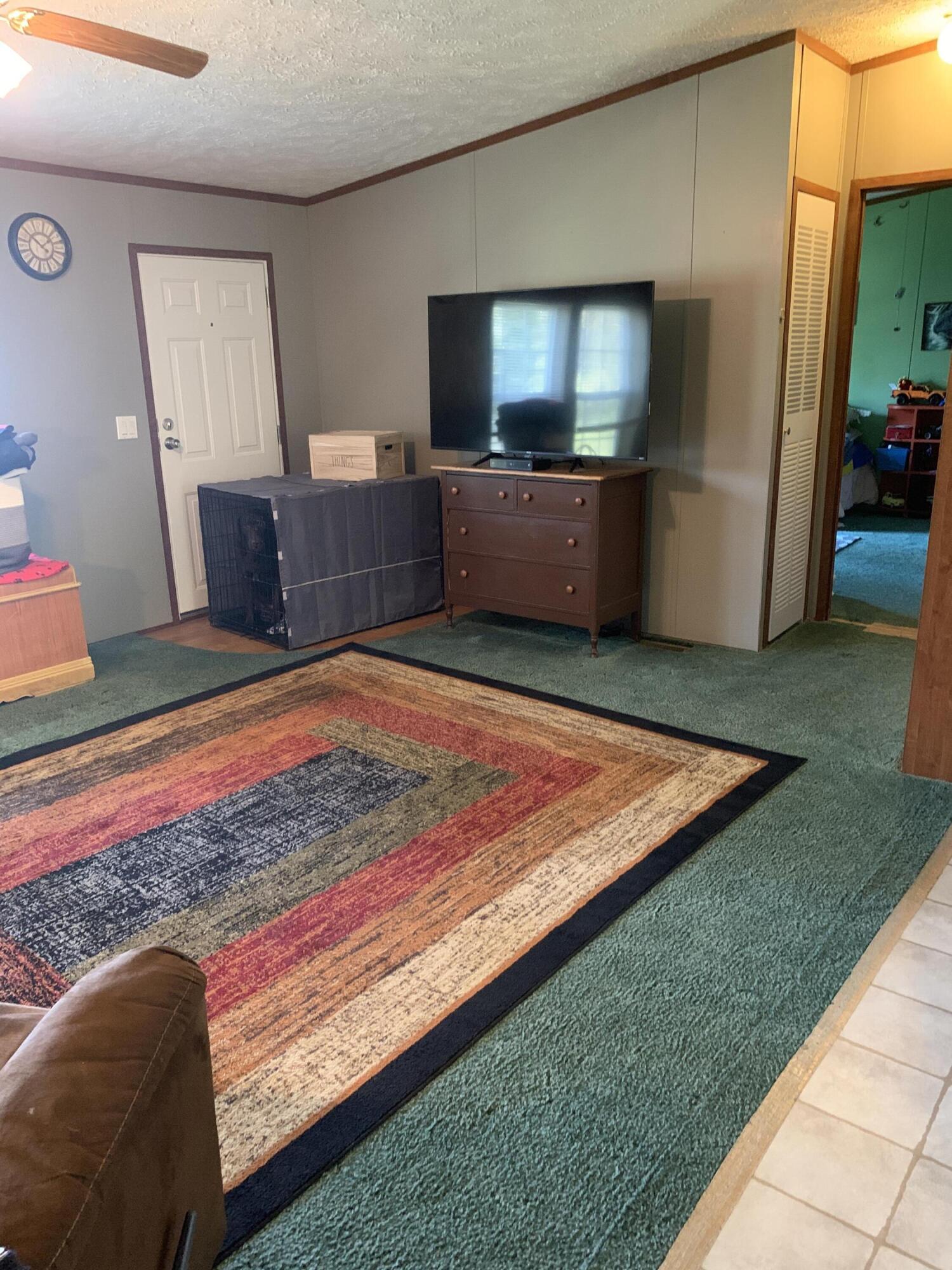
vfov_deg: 67.3
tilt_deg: -16.0
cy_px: 635
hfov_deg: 53.1
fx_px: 953
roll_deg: +2.0
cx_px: 476
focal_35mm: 26
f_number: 1.8
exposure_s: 1/30
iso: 400
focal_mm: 4.25
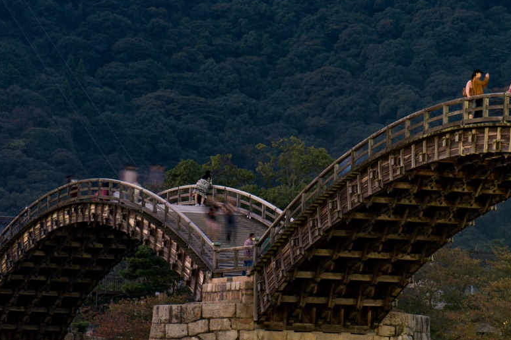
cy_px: 242
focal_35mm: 217
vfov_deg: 6.3
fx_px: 3080
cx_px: 357
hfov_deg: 9.5
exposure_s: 1.3
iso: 125
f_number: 8
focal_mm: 105
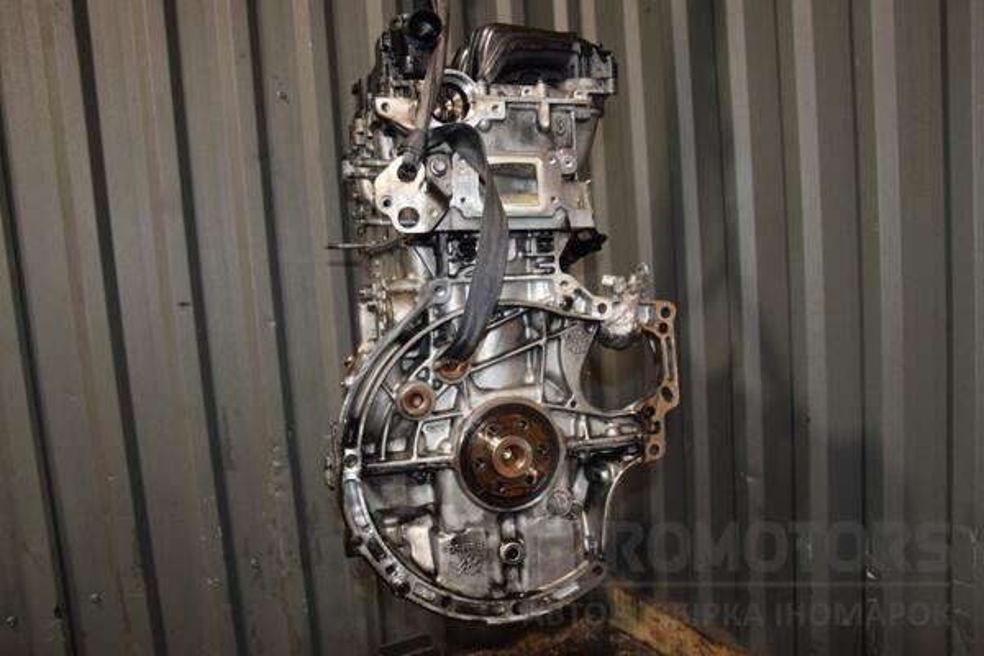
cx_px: 492
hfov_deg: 67.4
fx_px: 738
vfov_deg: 47.9
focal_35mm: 27
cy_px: 328
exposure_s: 1/60
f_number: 5
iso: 800
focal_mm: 18
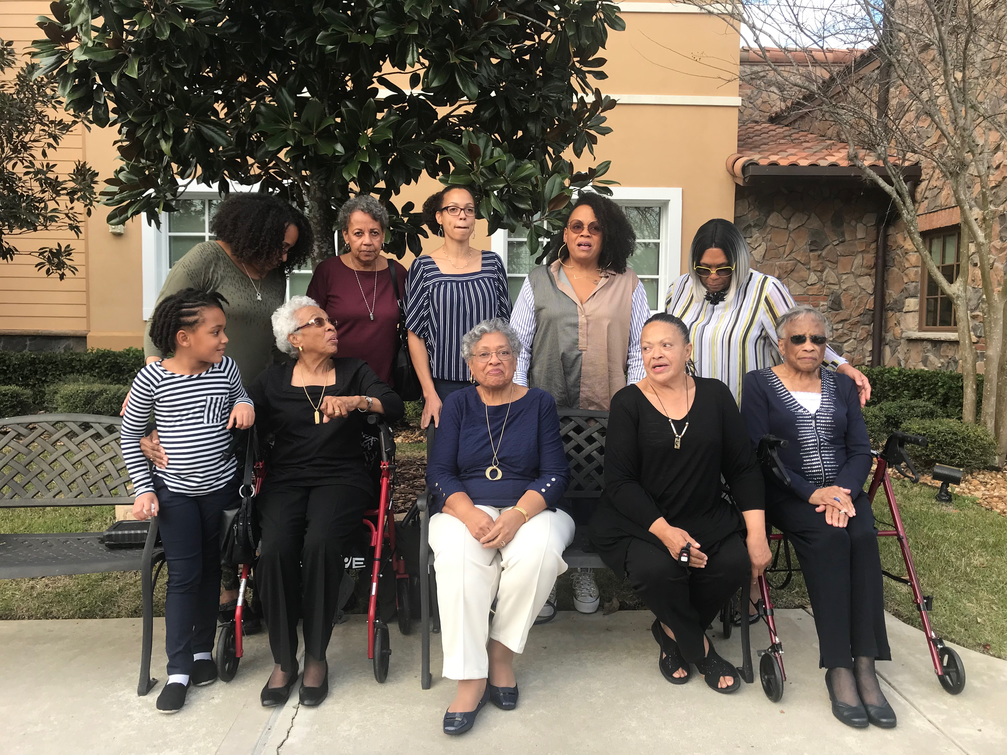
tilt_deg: -3.3
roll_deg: -0.9
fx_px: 815
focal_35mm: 28
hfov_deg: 63.4
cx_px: 504
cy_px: 378
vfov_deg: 49.7
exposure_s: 1/319
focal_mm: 3.99
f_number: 1.8
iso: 20
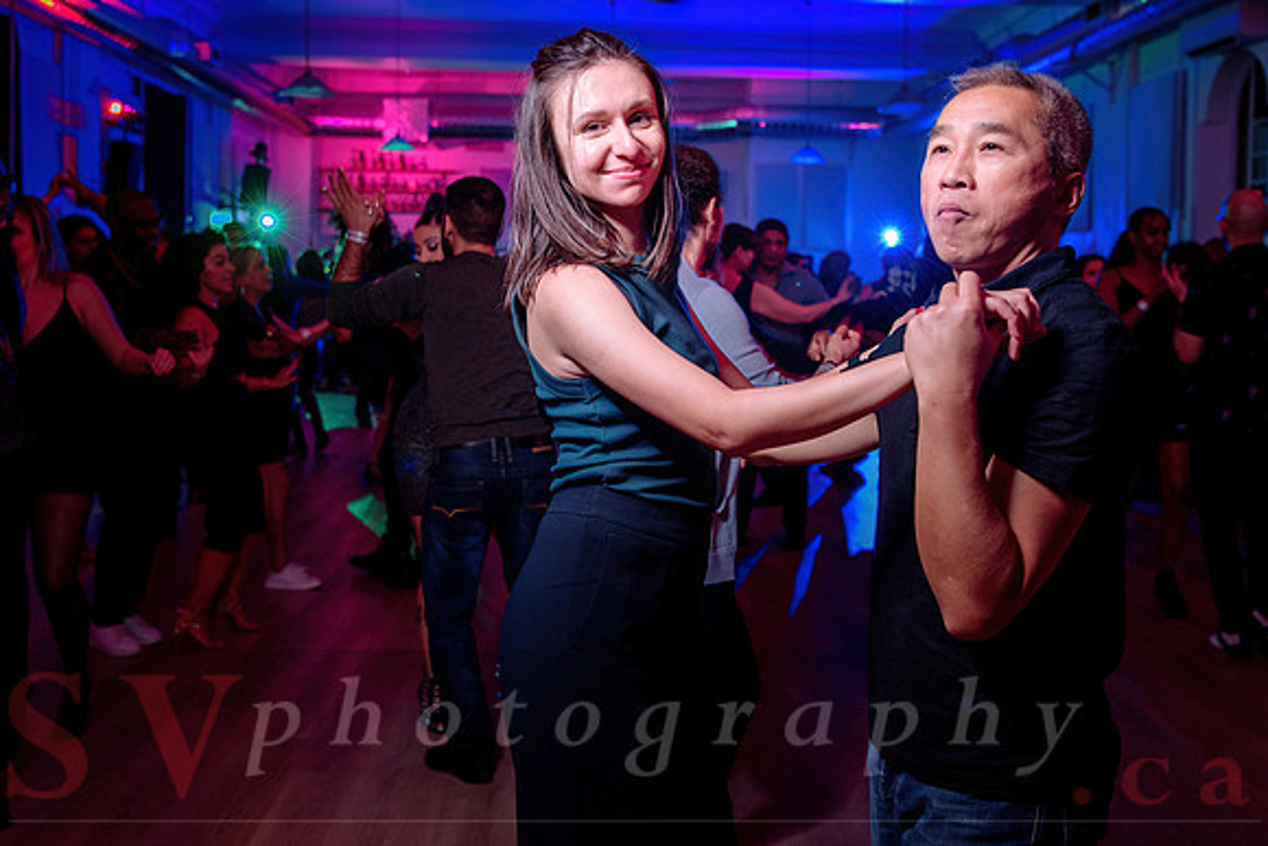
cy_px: 353
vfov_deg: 33.7
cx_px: 662
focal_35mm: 40
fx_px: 1395
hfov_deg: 48.9
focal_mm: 34
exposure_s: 1/60
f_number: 3.5
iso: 800
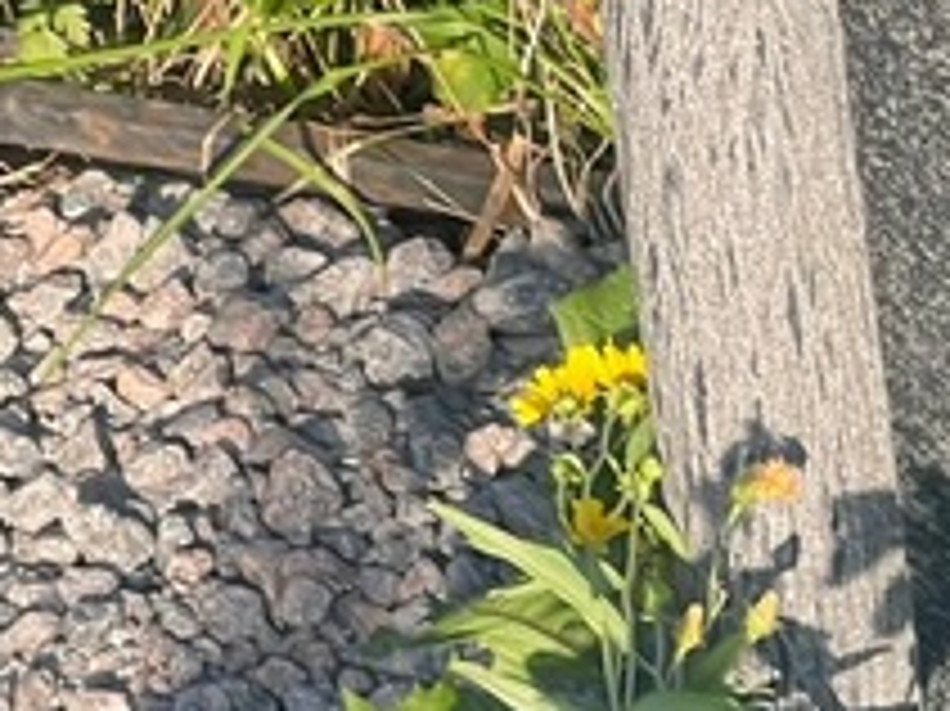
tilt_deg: -27.8
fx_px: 8009
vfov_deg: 5.1
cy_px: -302
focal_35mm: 292
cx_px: 1639
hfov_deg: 6.6
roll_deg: +4.4
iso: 32
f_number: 2.8
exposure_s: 1/150
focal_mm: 9
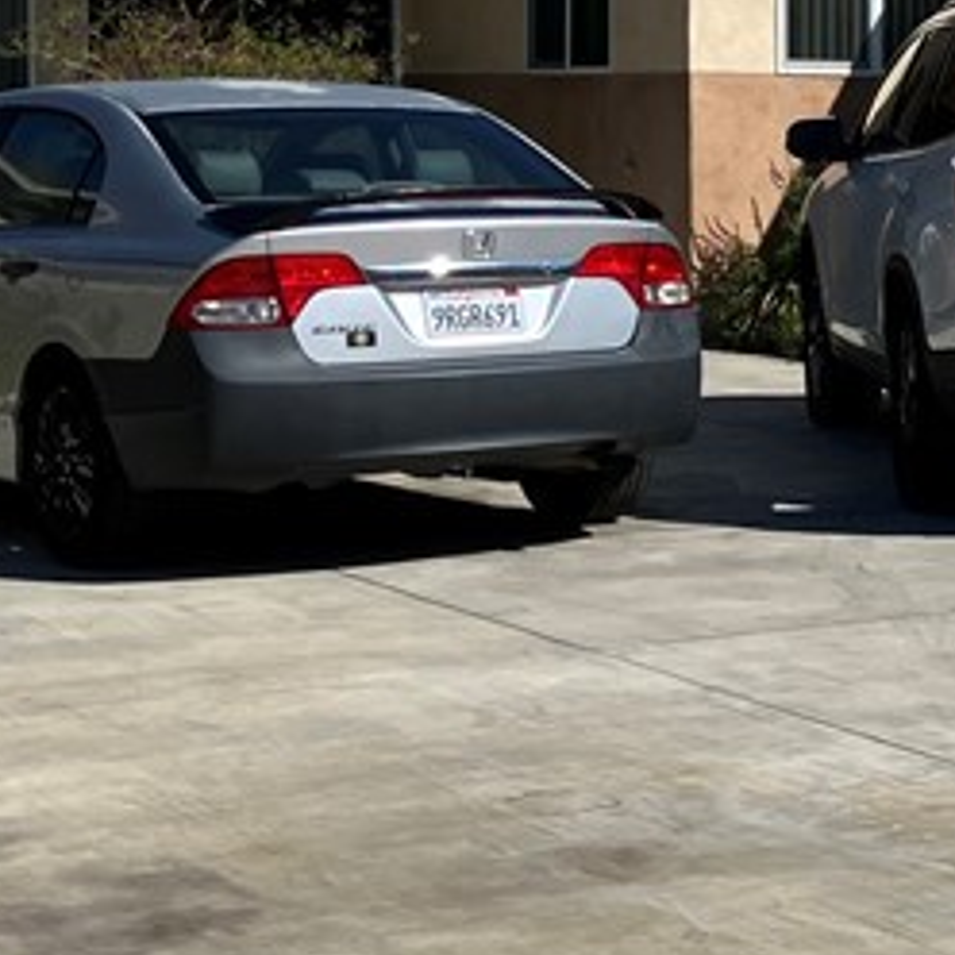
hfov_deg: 15.1
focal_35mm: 102
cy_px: 208
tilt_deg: -2.6
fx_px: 3184
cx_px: 1633
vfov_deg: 16.9
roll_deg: -0.7
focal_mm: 3.99
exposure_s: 1/3247
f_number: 1.8
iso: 32
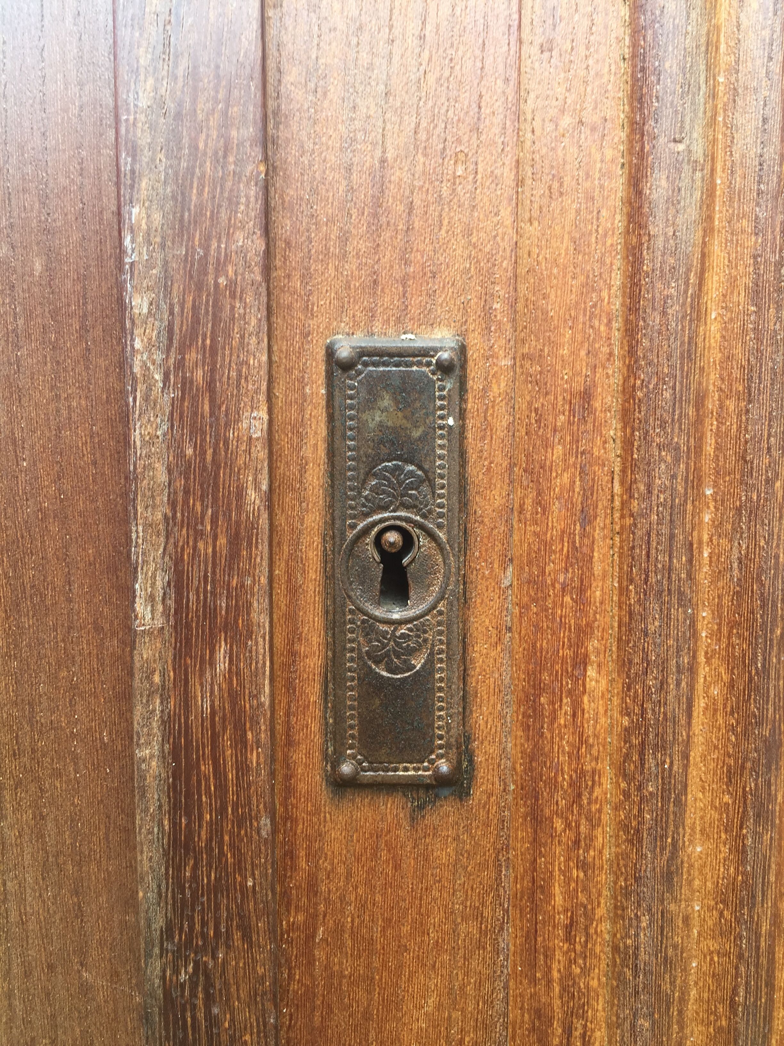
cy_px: 523
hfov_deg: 48.2
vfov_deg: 61.7
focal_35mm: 29
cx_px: 392
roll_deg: +1.9
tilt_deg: -5.6
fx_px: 876
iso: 32
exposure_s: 1/50
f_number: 2.2
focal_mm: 4.15
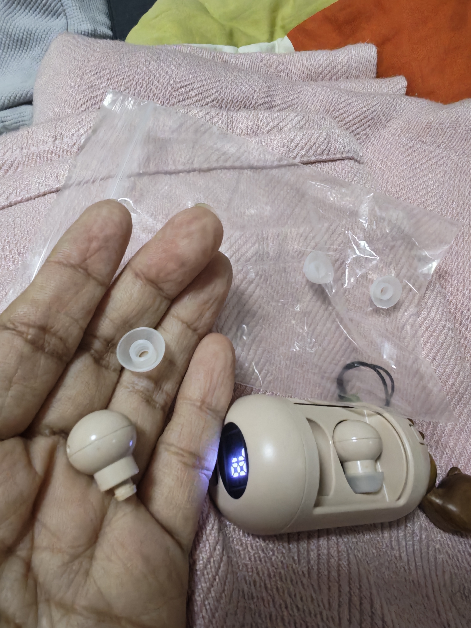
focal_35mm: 24
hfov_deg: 56.8
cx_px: 236
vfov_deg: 71.6
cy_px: 314
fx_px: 435
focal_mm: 1.96
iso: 800
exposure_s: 1/25
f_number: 2.2
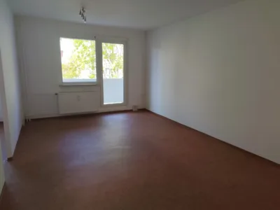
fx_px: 186
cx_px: 140
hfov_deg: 73.9
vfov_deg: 58.9
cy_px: 105
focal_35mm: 23
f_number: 1.65
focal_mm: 6.14
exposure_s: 1/100
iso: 64
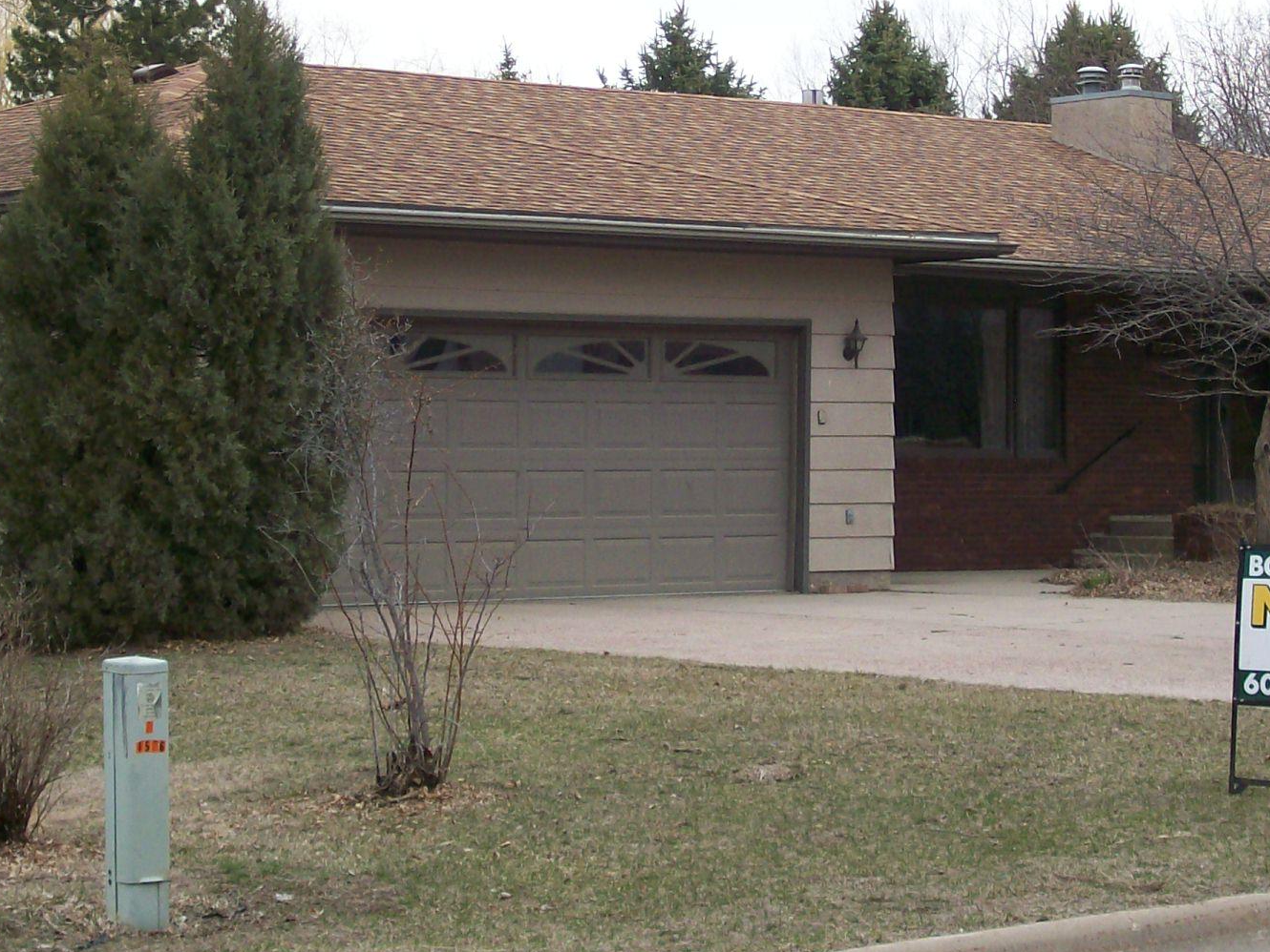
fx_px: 3559
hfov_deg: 20.2
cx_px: 676
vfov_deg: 15.2
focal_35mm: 97
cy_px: 330
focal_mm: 9.4
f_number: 3.4
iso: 80
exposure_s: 1/318
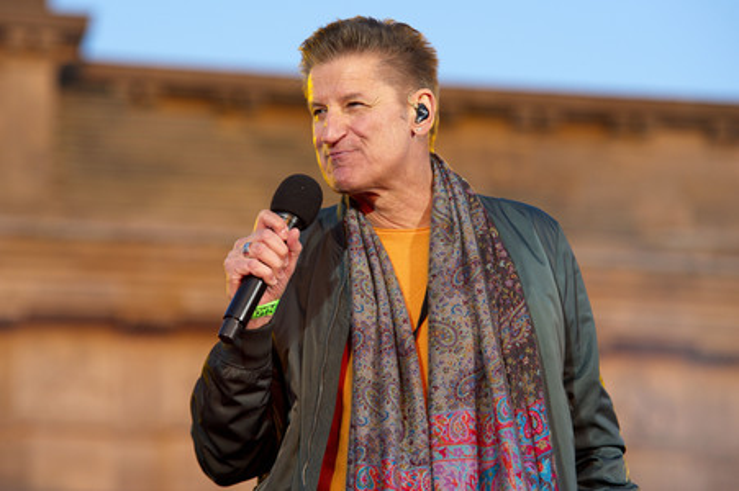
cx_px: 370
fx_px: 2769
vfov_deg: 10.1
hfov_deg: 15.2
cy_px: 246
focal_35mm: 135
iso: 400
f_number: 4.5
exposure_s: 1/640
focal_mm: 135
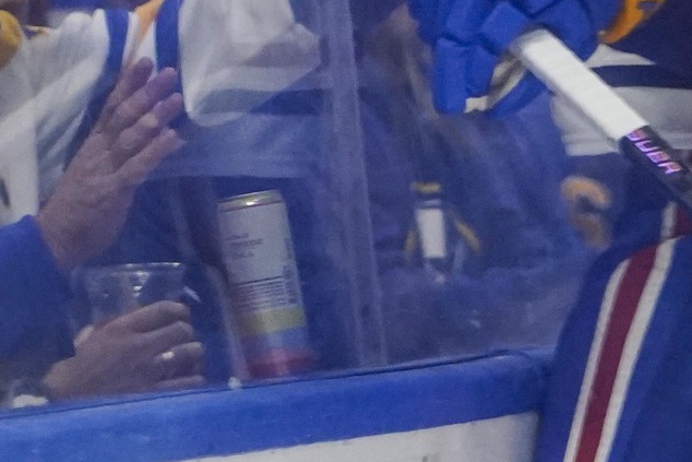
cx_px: 845
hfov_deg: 3.9
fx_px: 10093
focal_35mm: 525
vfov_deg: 2.6
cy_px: 298
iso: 5000
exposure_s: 1/1600
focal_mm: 111
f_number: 4
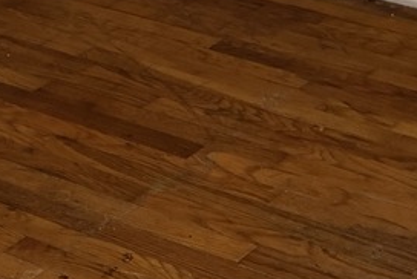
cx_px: 236
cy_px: -446
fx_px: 1531
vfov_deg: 9.1
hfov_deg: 15.5
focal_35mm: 132
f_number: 1.78
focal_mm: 6.76
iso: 200
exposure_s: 1/60
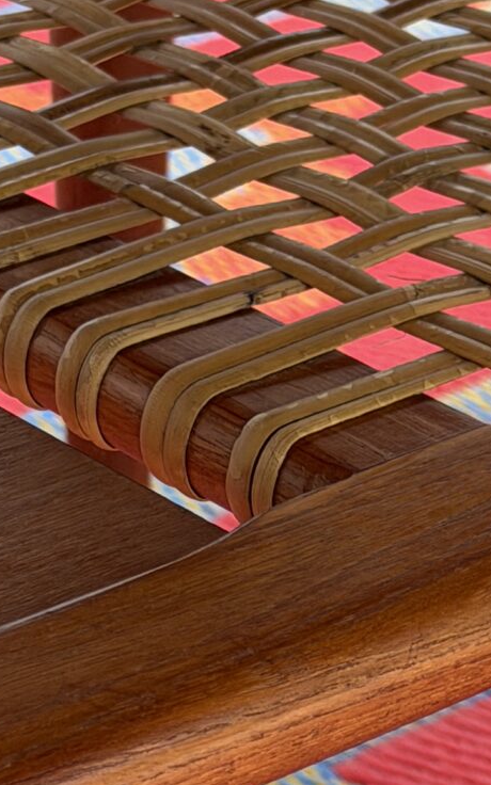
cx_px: 157
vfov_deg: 11.8
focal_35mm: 177
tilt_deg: -23.0
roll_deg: +1.4
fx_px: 3790
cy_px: 578
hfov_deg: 7.4
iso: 64
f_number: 1.78
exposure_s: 1/312
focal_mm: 6.76
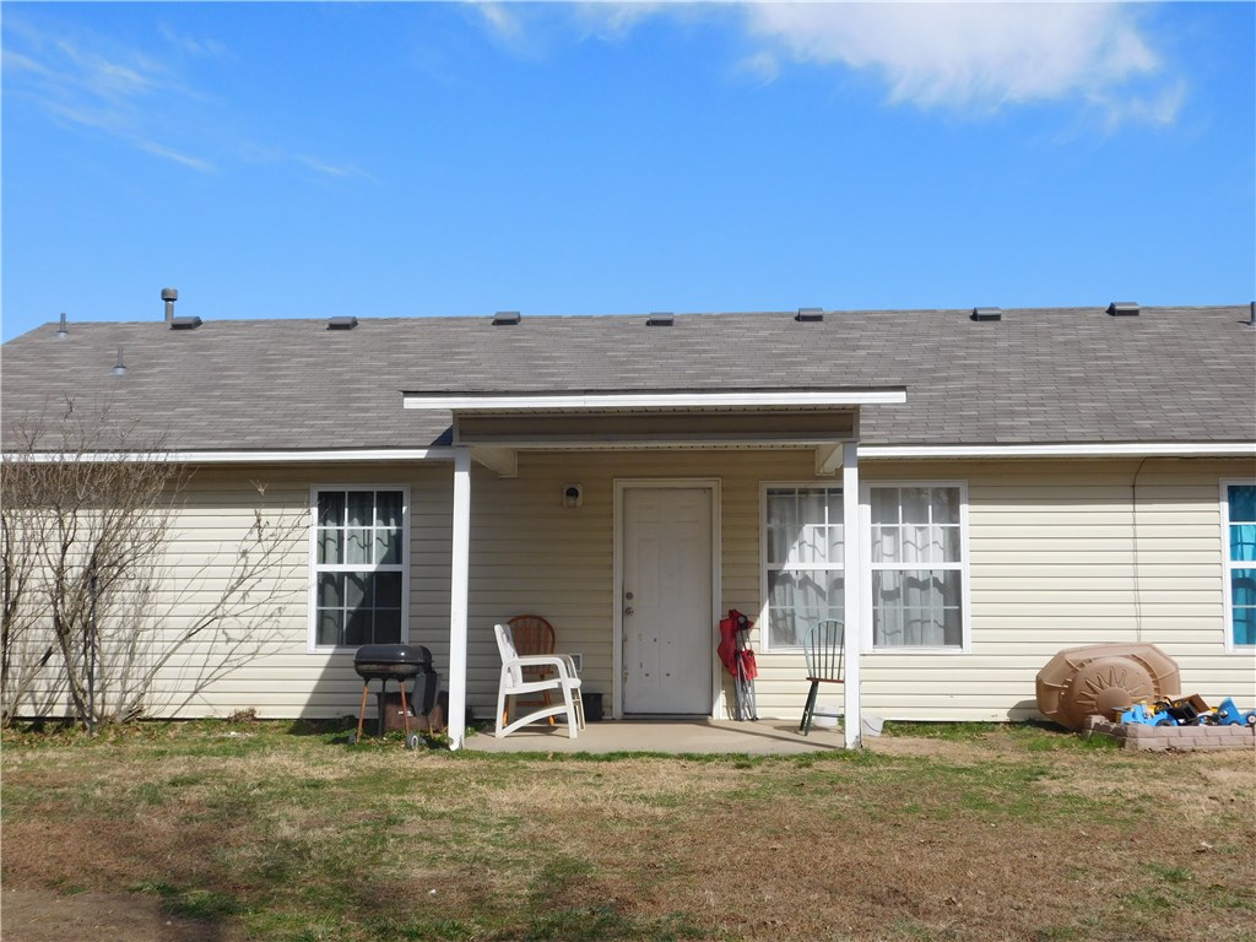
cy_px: 471
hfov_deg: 46.8
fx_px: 1451
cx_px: 628
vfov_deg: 36.0
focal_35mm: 40
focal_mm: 7.1
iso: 125
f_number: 7.2
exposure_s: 1/400
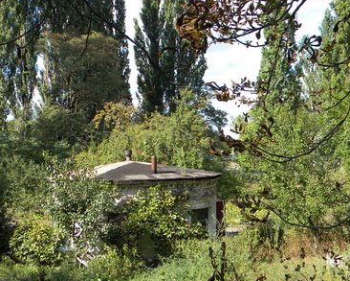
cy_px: 174
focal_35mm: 48
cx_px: 163
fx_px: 497
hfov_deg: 38.8
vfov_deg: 31.3
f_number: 3.7
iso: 80
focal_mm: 6.4
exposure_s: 1/290
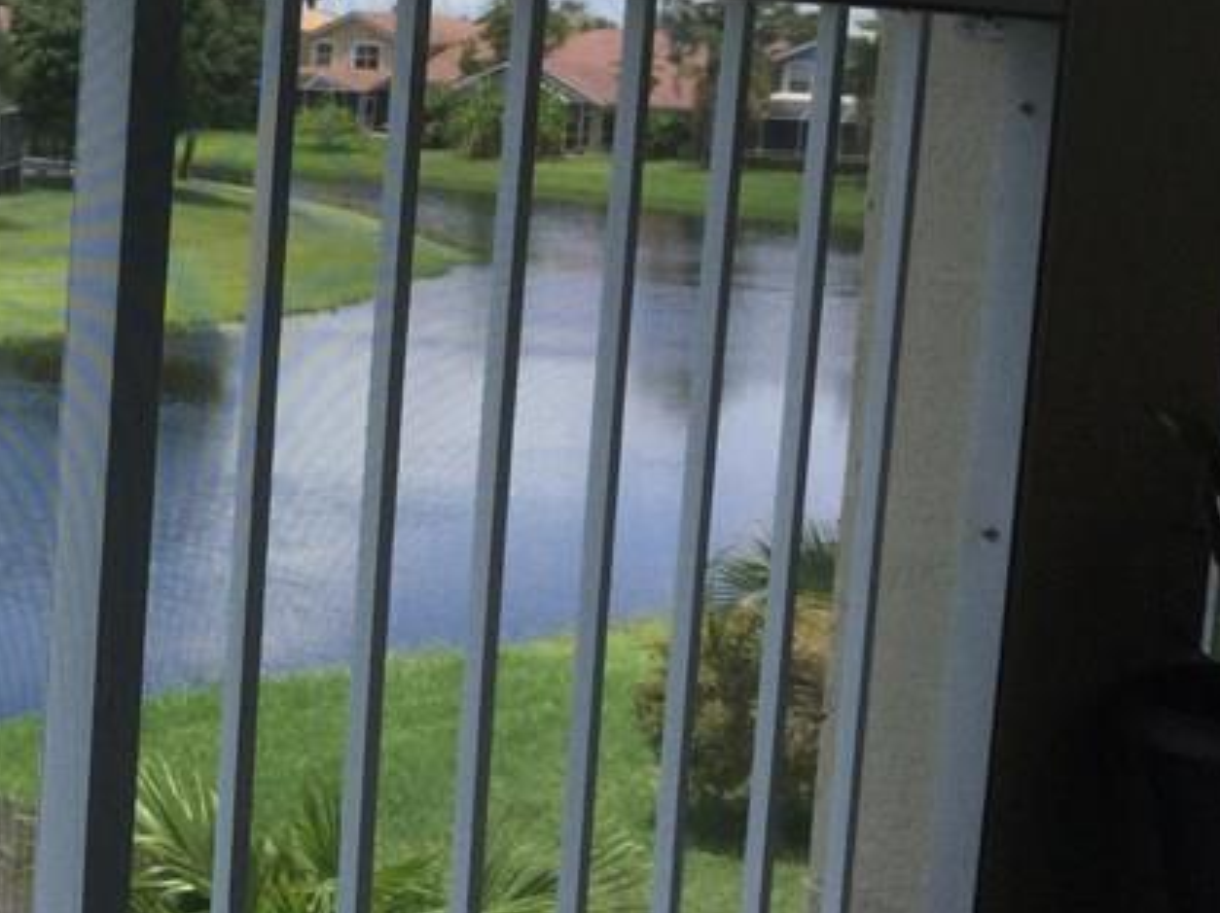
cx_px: -210
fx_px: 2677
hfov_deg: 23.6
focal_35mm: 76
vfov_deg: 19.3
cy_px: 309
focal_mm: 3.3
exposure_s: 1/762
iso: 25
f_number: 2.4
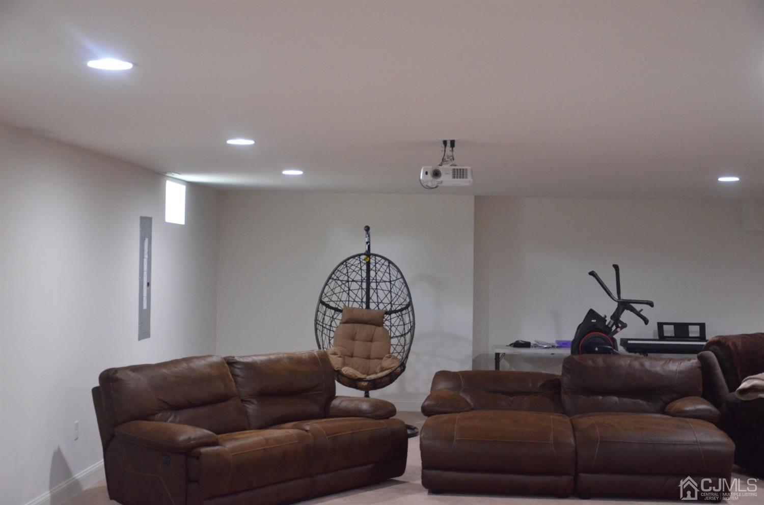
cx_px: 382
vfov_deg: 25.6
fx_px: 1111
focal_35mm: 52
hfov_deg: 37.9
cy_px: 252
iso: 4000
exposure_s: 1/80
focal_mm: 35
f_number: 4.5
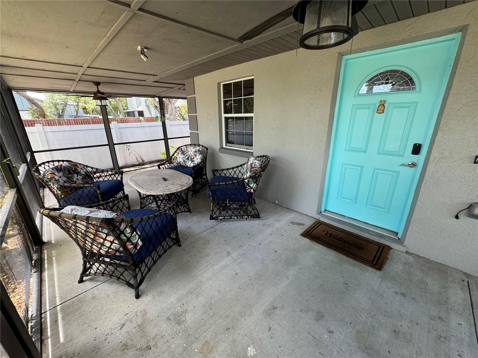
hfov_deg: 102.1
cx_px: 239
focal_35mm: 14
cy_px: 179
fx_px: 193
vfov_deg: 85.7
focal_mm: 2.22
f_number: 2.2
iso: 64
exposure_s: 1/99
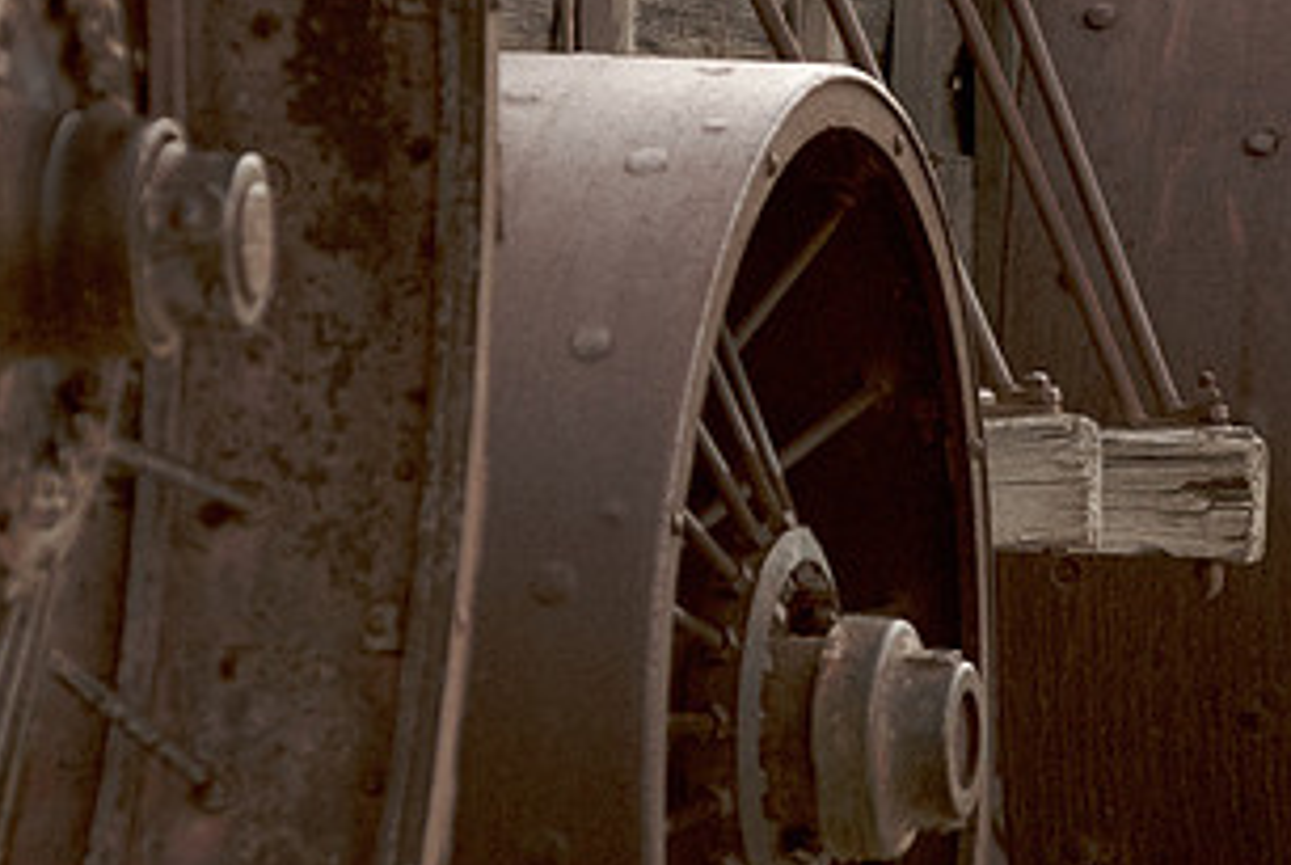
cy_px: 422
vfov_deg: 2.4
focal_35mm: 569
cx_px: 667
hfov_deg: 3.6
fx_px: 20434
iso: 800
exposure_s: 1/320
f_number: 4
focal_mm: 200
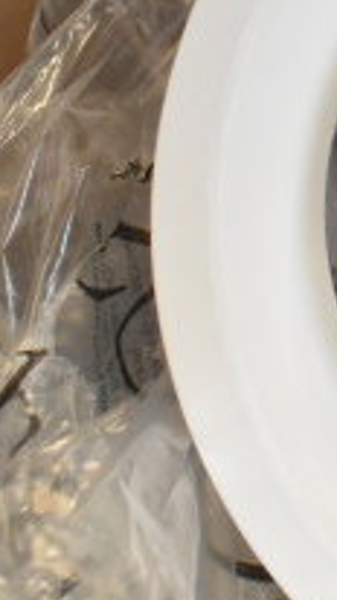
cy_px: 190
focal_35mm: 102
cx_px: 744
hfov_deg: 10.5
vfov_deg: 20.9
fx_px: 1625
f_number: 11
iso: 6400
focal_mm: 22
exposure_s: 1/500
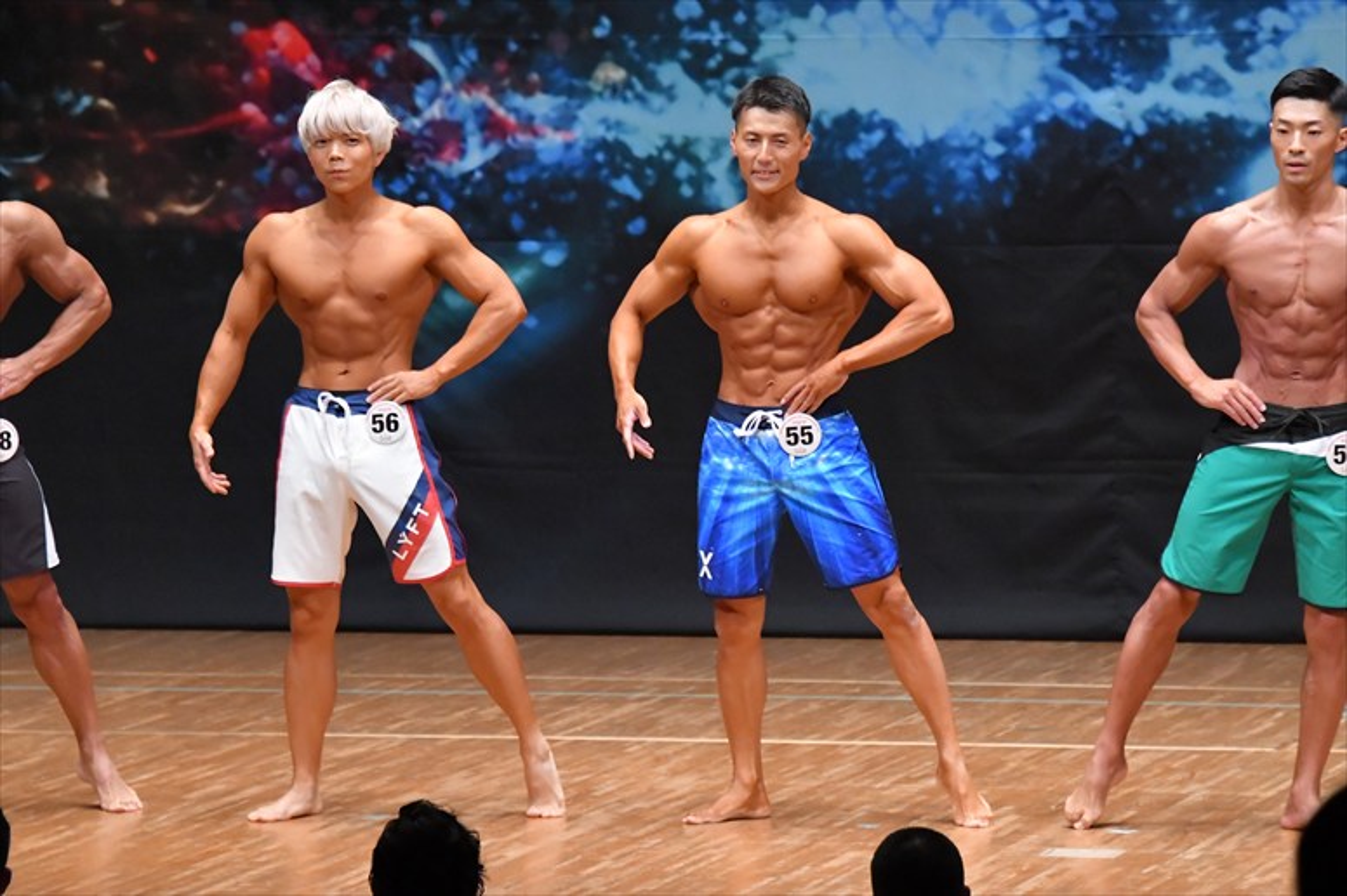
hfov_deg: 7.6
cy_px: 448
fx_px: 10098
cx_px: 674
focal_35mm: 270
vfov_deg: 5.1
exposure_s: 1/400
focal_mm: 180
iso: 8000
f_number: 5.6
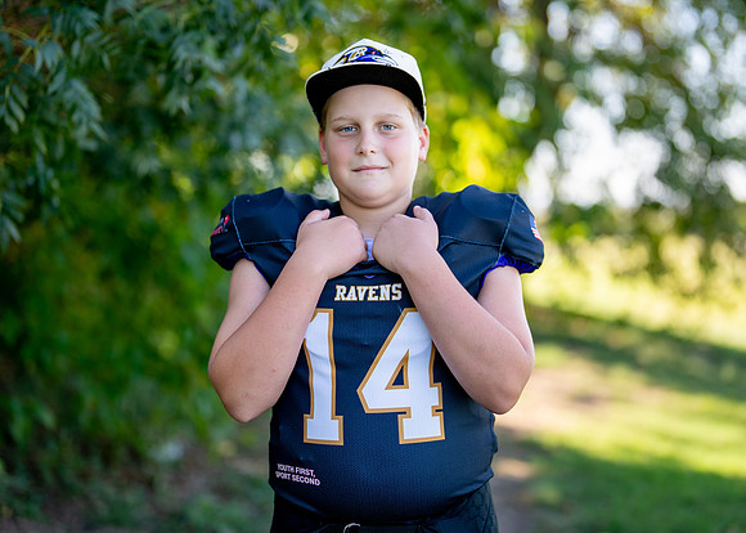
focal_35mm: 65
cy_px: 245
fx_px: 1377
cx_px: 378
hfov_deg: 30.3
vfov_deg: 21.9
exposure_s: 1/1250
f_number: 1.2
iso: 100
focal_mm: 50
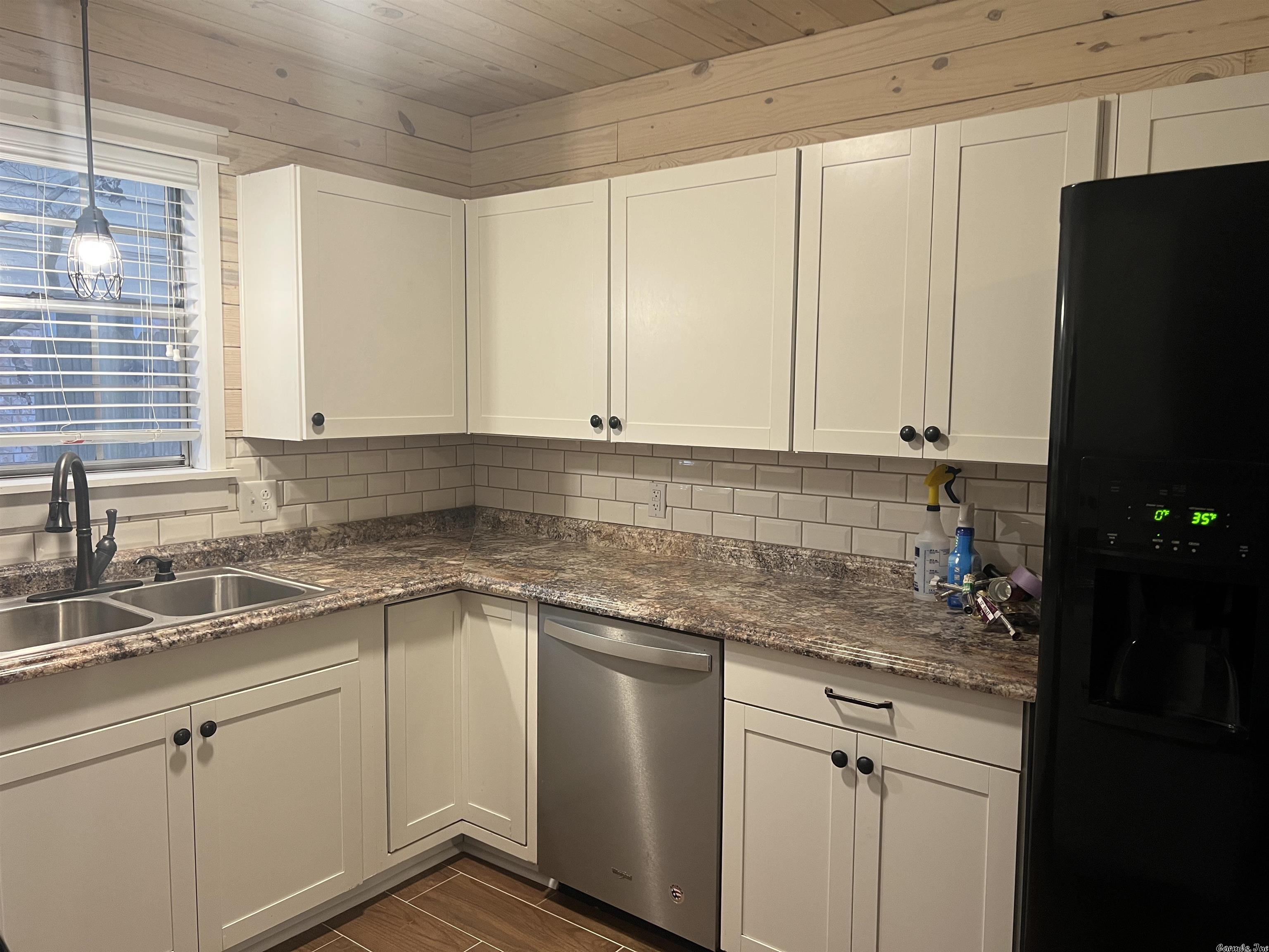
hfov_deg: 67.3
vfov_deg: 53.1
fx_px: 953
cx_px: 634
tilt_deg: -6.1
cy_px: 476
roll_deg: -0.8
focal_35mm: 26
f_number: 1.5
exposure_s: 1/60
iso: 100
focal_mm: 5.7
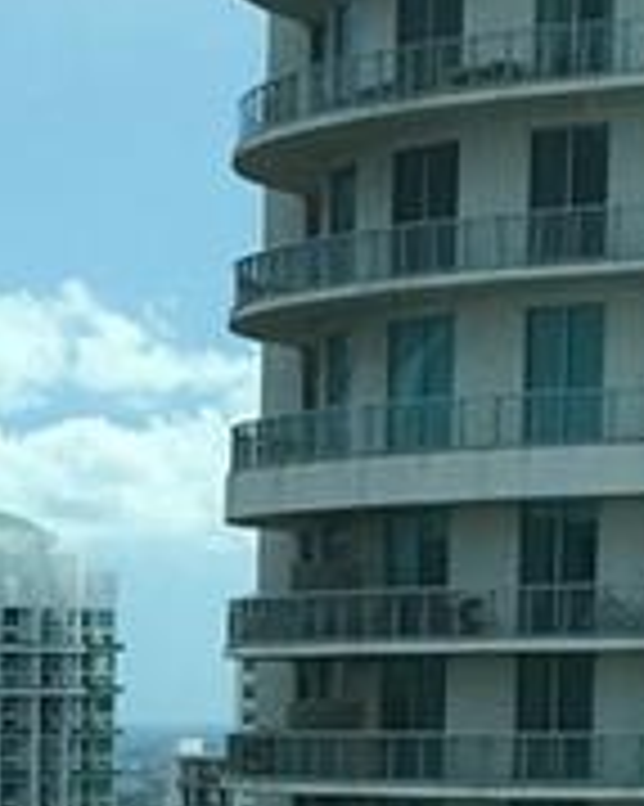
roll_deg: +0.7
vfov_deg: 9.8
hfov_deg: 7.9
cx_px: -432
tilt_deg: -5.2
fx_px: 4531
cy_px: 1310
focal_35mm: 190
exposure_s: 1/2262
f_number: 2.2
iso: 25
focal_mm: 4.15
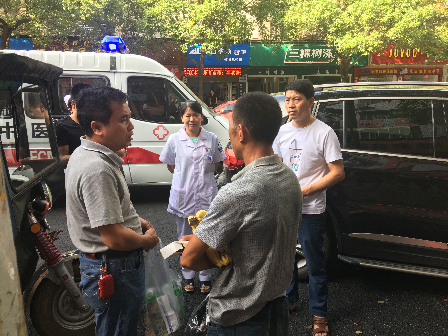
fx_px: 375
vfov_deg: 48.2
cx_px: 224
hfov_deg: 61.7
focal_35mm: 29
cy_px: 168
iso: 32
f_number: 2.2
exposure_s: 1/100
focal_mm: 4.15
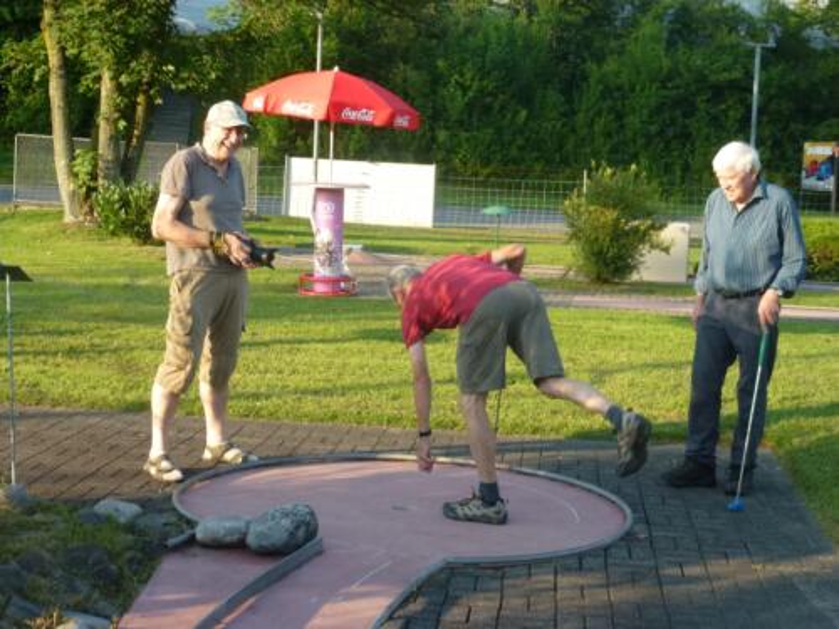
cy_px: 314
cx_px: 420
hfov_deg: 31.7
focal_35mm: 61
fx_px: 1478
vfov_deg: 24.0
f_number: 4.5
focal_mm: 10.9
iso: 200
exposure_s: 1/200
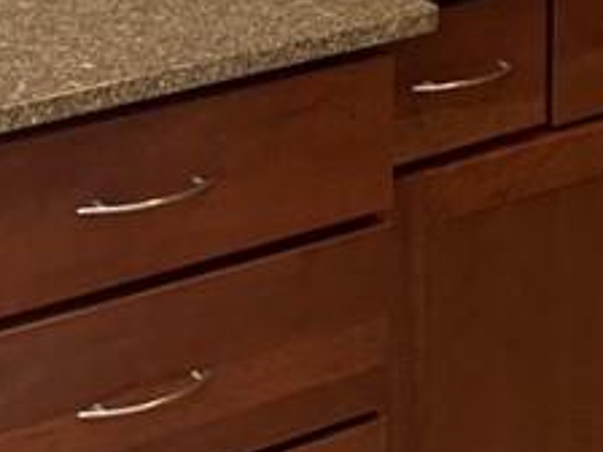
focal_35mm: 119
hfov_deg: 16.5
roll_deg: -1.8
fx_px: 2073
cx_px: 463
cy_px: -350
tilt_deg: -6.2
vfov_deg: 11.6
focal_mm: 4.25
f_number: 1.8
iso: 250
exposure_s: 1/40
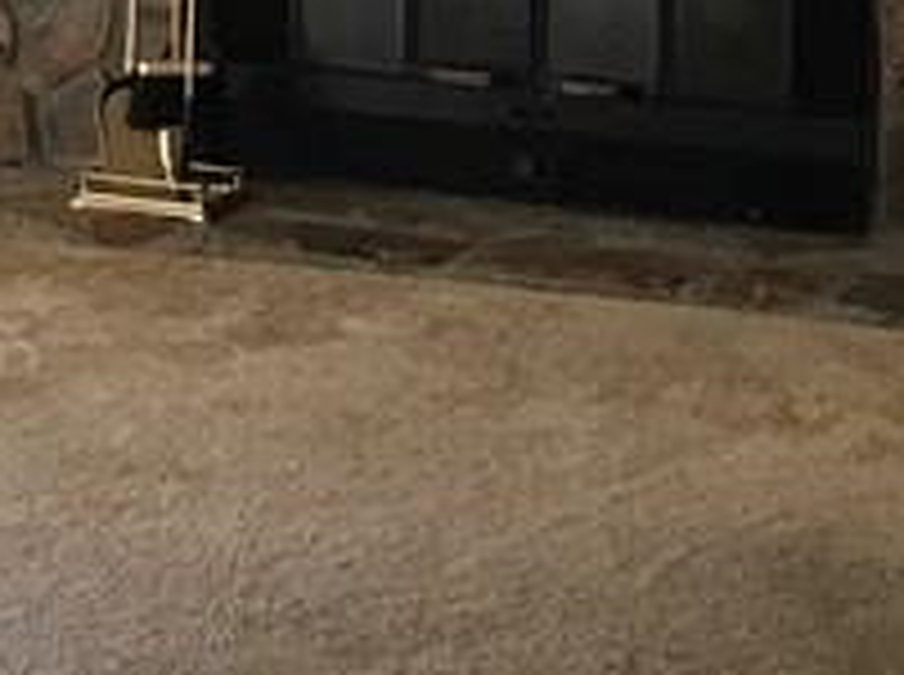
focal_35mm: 148
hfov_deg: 13.4
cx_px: 490
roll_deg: -0.1
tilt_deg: -5.6
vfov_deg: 9.7
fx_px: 3858
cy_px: -302
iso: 32
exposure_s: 1/30
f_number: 2.2
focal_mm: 4.15
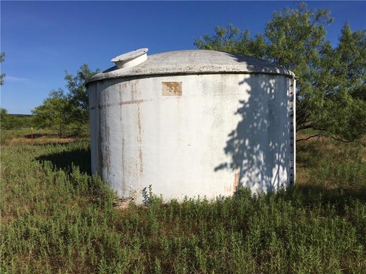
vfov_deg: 48.2
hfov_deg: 61.7
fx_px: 307
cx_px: 183
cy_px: 137
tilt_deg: -1.9
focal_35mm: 29
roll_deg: +0.4
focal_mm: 4.15
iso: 25
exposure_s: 1/4049
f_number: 2.2
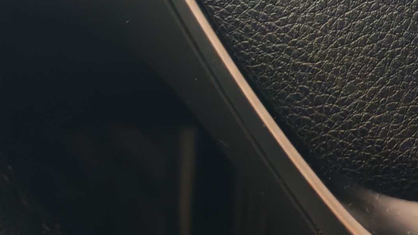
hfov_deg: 14.8
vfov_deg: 8.4
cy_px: -206
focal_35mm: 139
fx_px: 1541
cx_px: 533
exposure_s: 1/50
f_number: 1.9
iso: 1000
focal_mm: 6.12
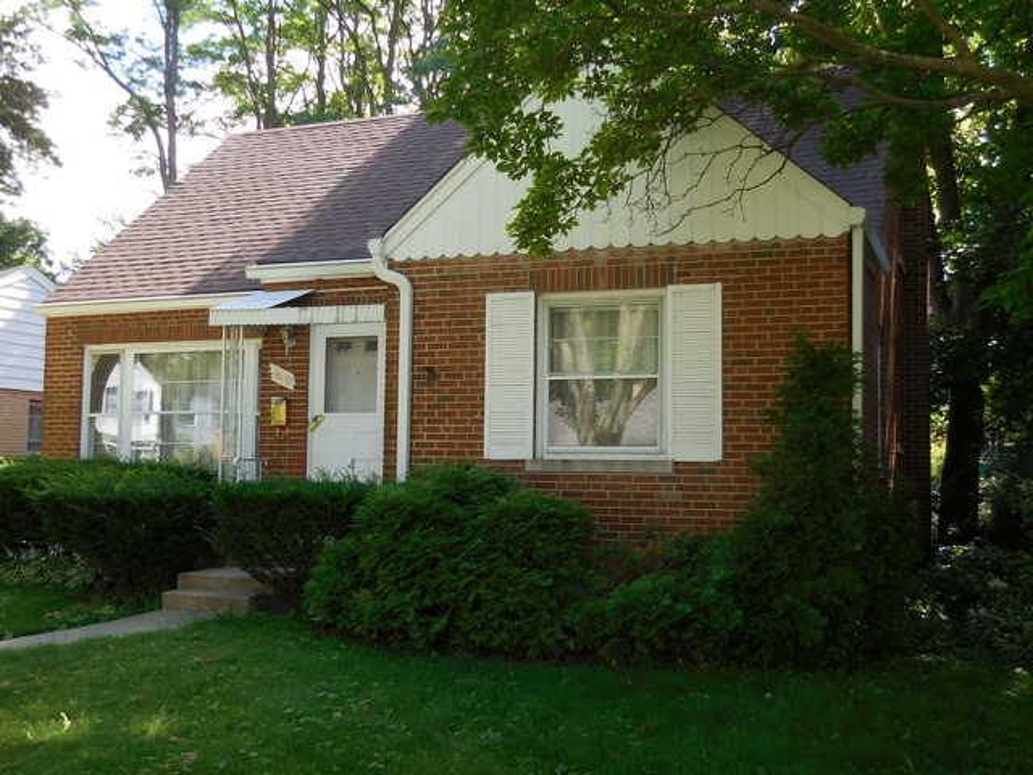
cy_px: 388
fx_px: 1164
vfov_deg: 36.8
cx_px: 516
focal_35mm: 39
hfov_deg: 47.9
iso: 125
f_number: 3.9
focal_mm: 7
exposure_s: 1/160
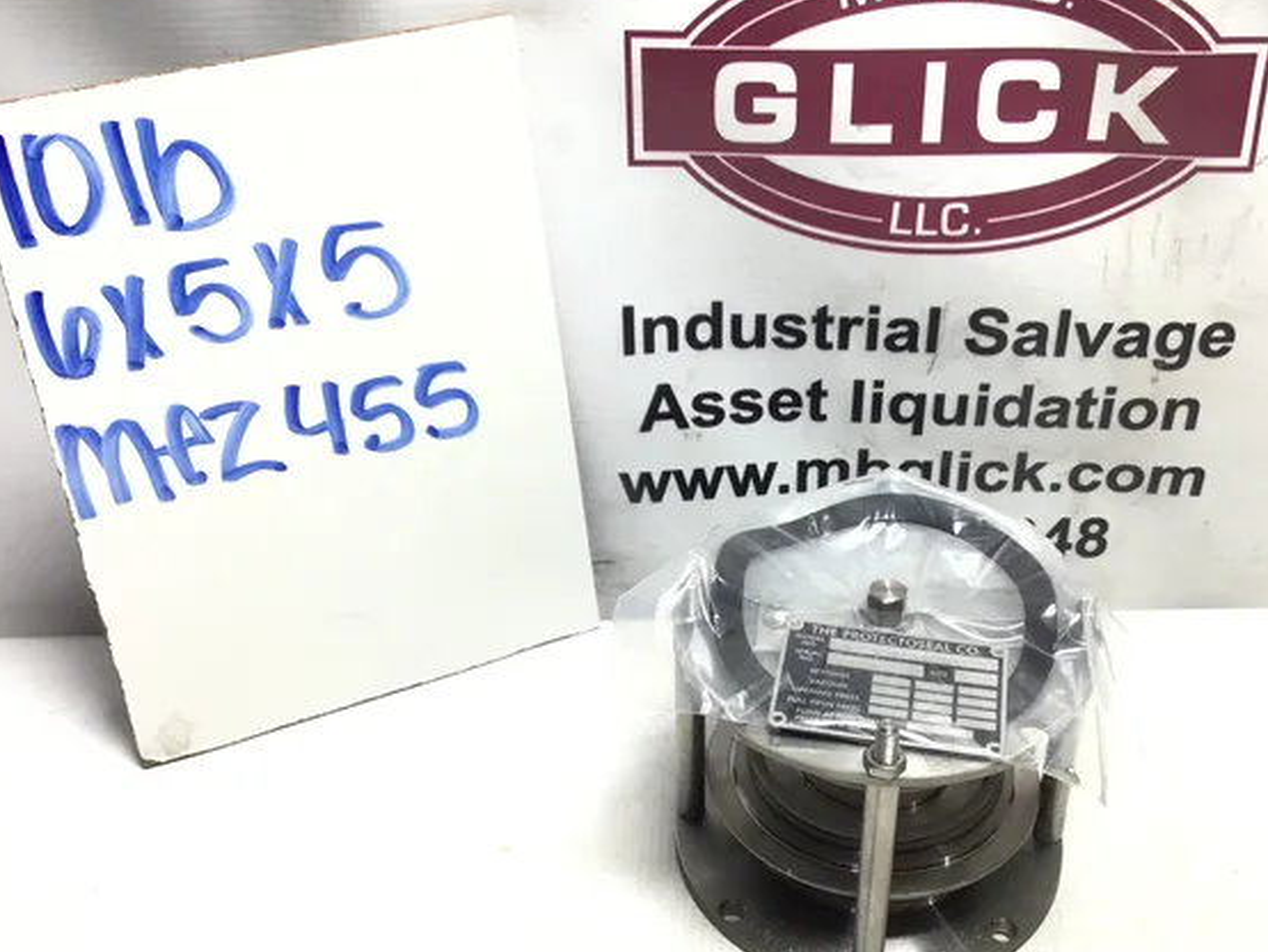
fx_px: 1539
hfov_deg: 44.5
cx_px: 760
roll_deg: -2.5
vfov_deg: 34.4
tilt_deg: -35.0
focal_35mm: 42
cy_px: 518
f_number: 2.4
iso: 40
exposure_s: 1/120
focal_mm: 3.3
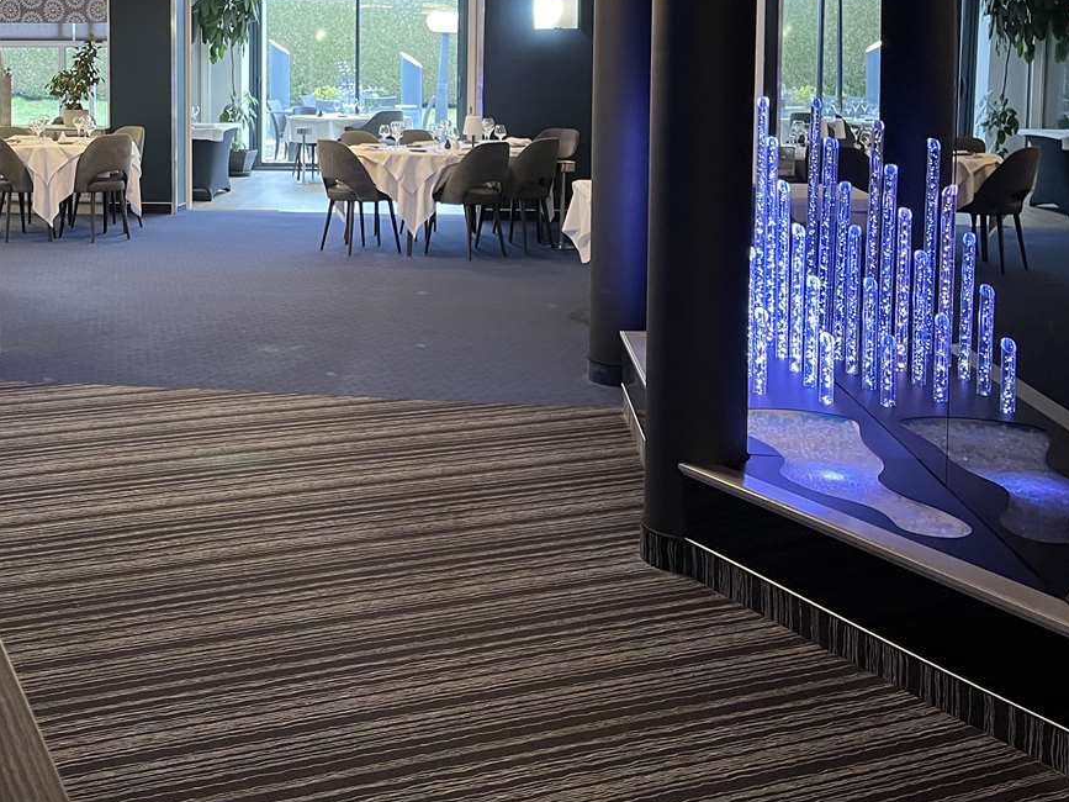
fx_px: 1389
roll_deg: +0.1
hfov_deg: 40.6
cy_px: 126
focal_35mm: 45
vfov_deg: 31.1
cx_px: 233
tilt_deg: -3.4
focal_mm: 5.1
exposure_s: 1/57
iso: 200
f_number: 1.6
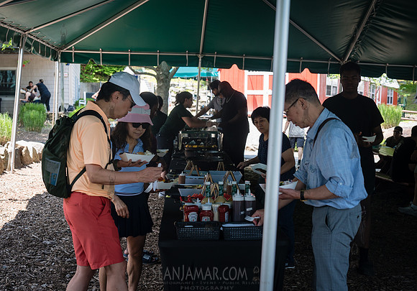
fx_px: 662
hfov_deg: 34.9
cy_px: 144
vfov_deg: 24.8
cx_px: 180
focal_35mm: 56
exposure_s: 1/400
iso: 400
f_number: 3.5
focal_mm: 42
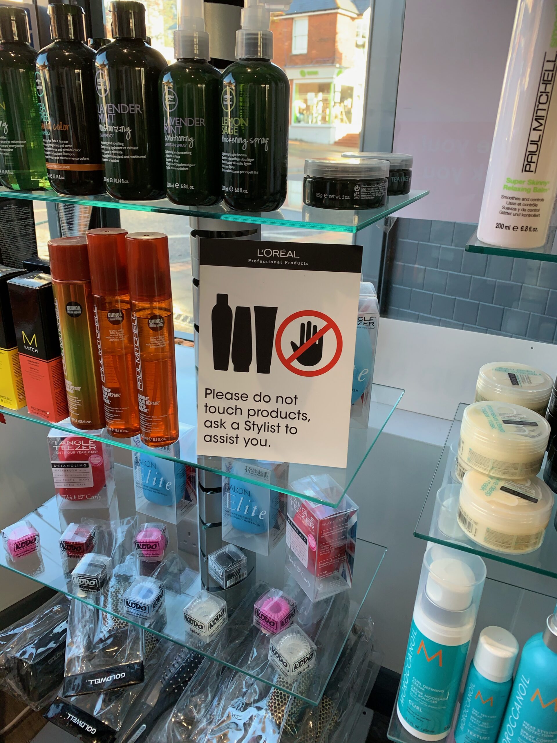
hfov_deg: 53.1
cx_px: 278
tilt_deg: -21.1
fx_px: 558
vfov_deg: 67.3
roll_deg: -2.2
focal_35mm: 26
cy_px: 372
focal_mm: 4.25
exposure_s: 1/100
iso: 50
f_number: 1.8
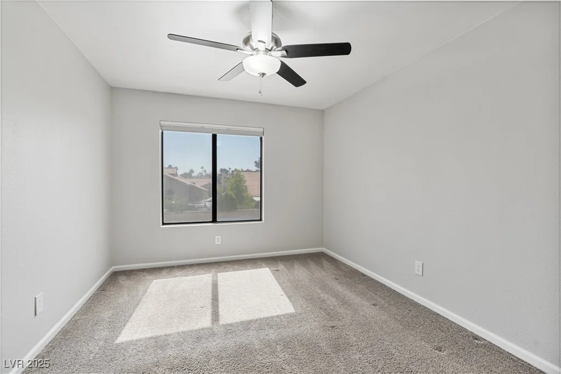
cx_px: 280
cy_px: 187
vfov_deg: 73.8
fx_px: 249
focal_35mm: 16
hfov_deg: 96.7
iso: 640
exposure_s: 1/13
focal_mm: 16
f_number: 8
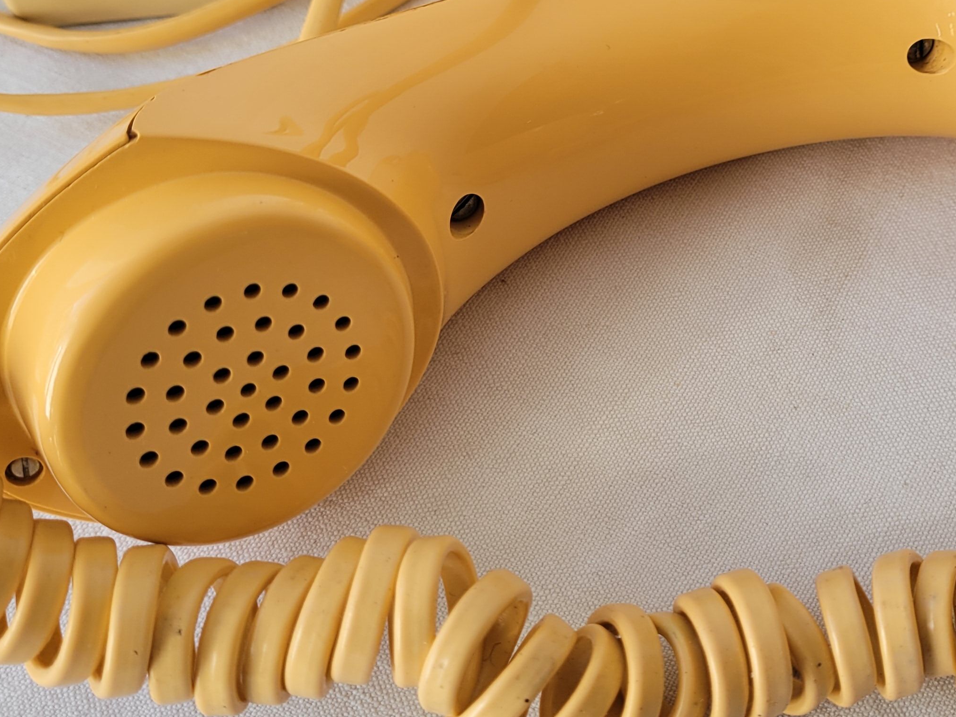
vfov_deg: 27.9
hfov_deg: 36.2
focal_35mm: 52
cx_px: 686
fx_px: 1436
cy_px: 243
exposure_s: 1/218
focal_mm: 5.4
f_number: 1.8
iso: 40
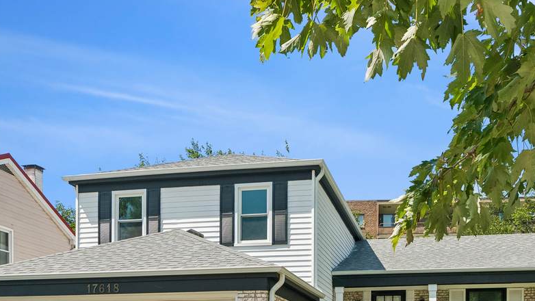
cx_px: 319
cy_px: 243
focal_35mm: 36
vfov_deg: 31.9
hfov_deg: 54.9
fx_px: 511
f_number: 8
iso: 400
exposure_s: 1/500
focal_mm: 14
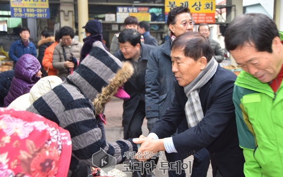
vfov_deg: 22.0
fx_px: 455
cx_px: 142
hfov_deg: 34.5
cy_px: 86
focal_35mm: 59
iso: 720
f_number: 4.2
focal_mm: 38
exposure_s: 1/60
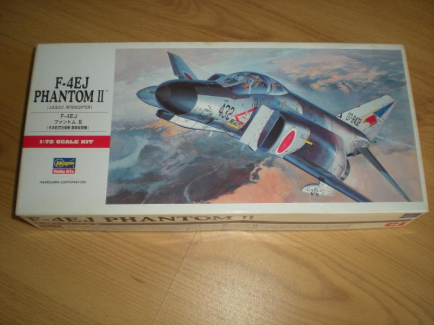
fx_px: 476
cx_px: 217
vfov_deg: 37.7
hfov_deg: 49.0
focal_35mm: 38
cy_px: 162
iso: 64
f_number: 3.1
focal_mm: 6.3
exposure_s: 1/64.3
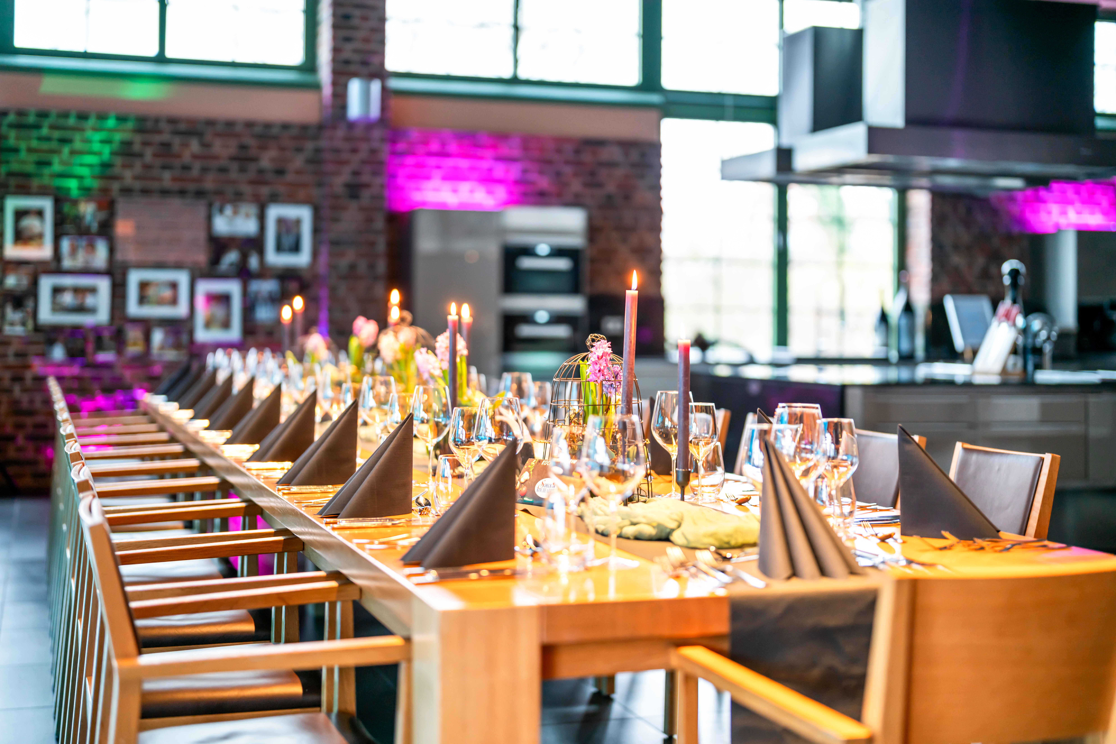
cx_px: 558
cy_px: 372
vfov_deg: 27.0
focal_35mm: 50
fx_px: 1550
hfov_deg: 39.6
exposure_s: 1/60
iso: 320
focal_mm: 50
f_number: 1.2
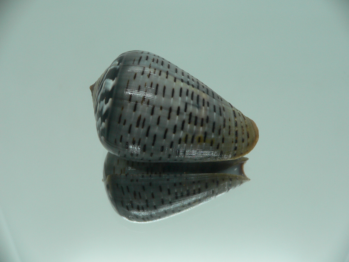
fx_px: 353
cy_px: 131
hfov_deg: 52.6
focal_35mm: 35
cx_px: 174
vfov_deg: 40.7
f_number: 2.8
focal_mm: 4.6
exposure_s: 1/60
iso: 100
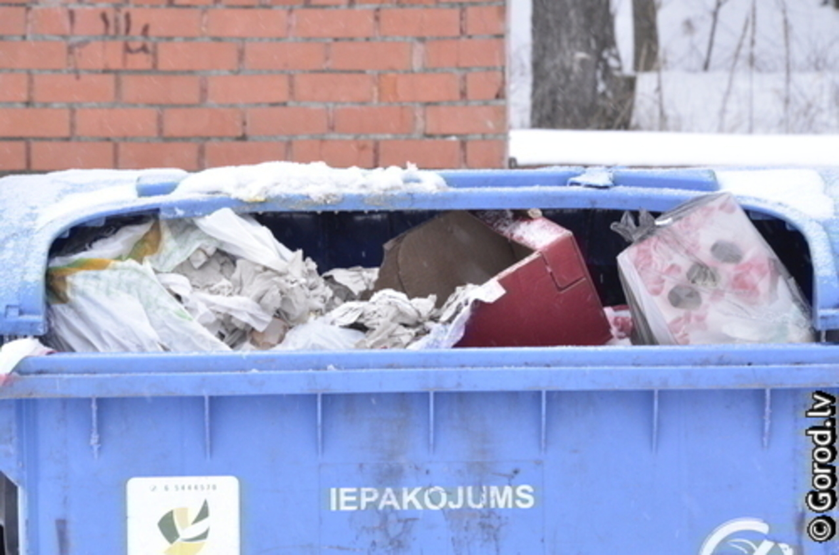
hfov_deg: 11.0
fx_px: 4359
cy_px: 278
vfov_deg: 7.3
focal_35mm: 188
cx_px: 420
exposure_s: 1/100
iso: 2500
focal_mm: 125
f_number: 10
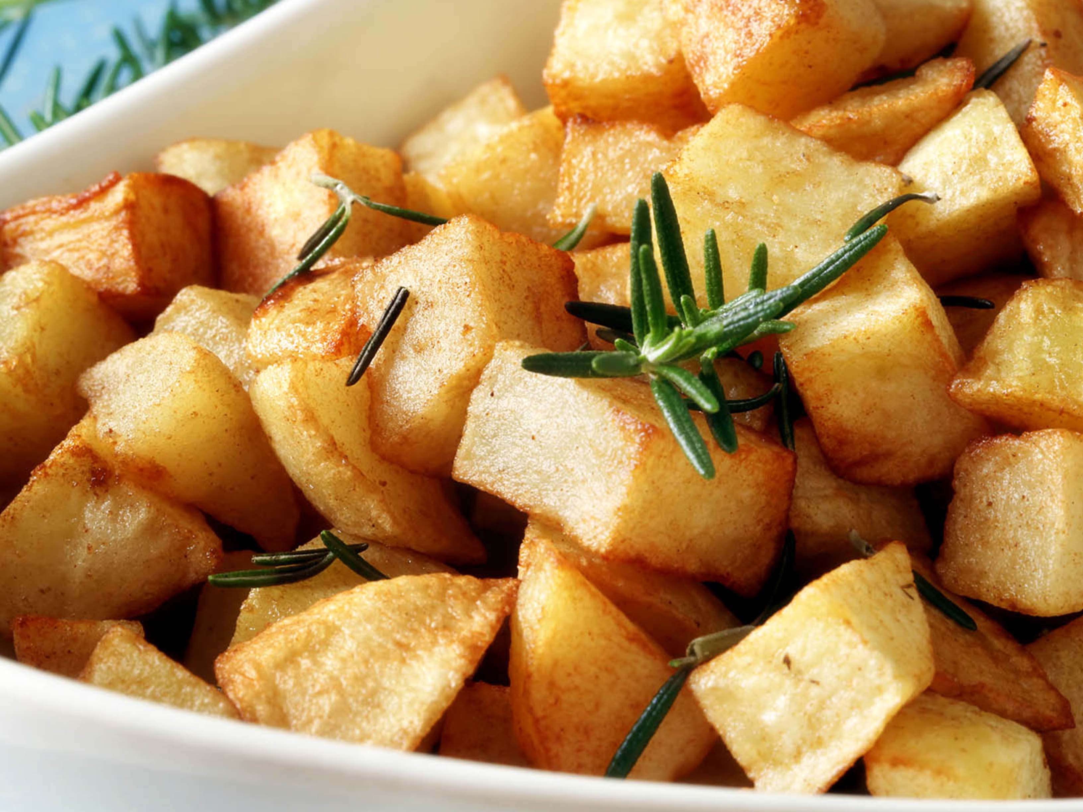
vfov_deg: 22.3
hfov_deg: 29.4
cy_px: 406
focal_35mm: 66
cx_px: 542
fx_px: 2065
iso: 320
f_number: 3.7
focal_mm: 11
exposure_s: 1/13
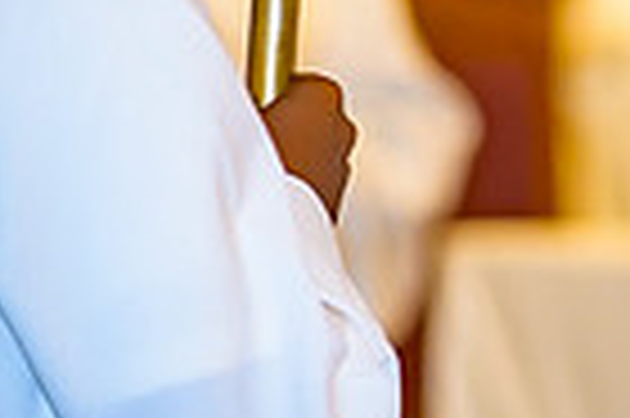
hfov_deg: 4.7
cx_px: 1233
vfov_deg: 3.1
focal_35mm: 436
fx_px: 7621
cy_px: -227
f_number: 1.8
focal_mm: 105
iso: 140
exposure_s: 1/100
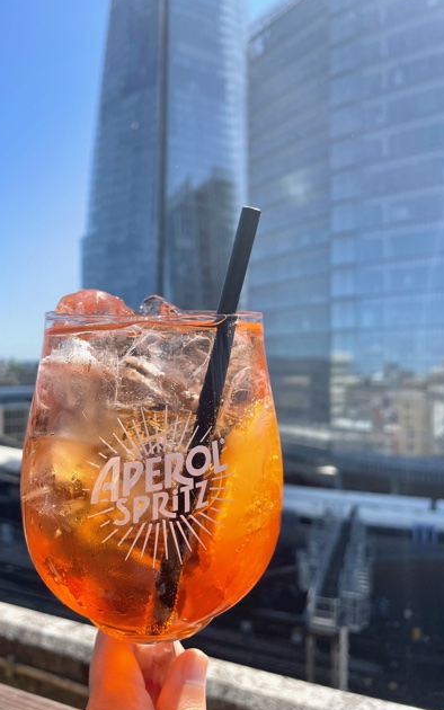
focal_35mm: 28
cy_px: 355
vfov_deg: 66.5
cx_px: 180
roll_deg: +0.7
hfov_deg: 44.4
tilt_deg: +1.5
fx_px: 542
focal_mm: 4.2
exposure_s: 1/2506
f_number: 1.6
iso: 32
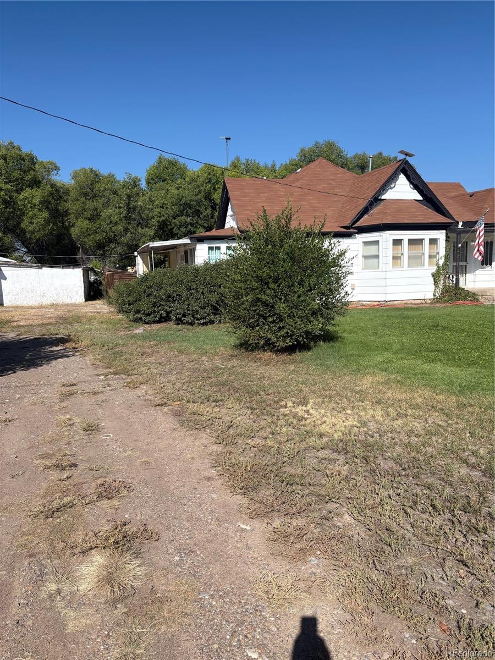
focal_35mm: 26
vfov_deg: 67.3
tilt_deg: -5.8
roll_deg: +1.9
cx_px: 248
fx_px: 496
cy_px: 330
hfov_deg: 53.1
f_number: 1.6
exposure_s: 1/3279
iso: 50
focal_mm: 5.96
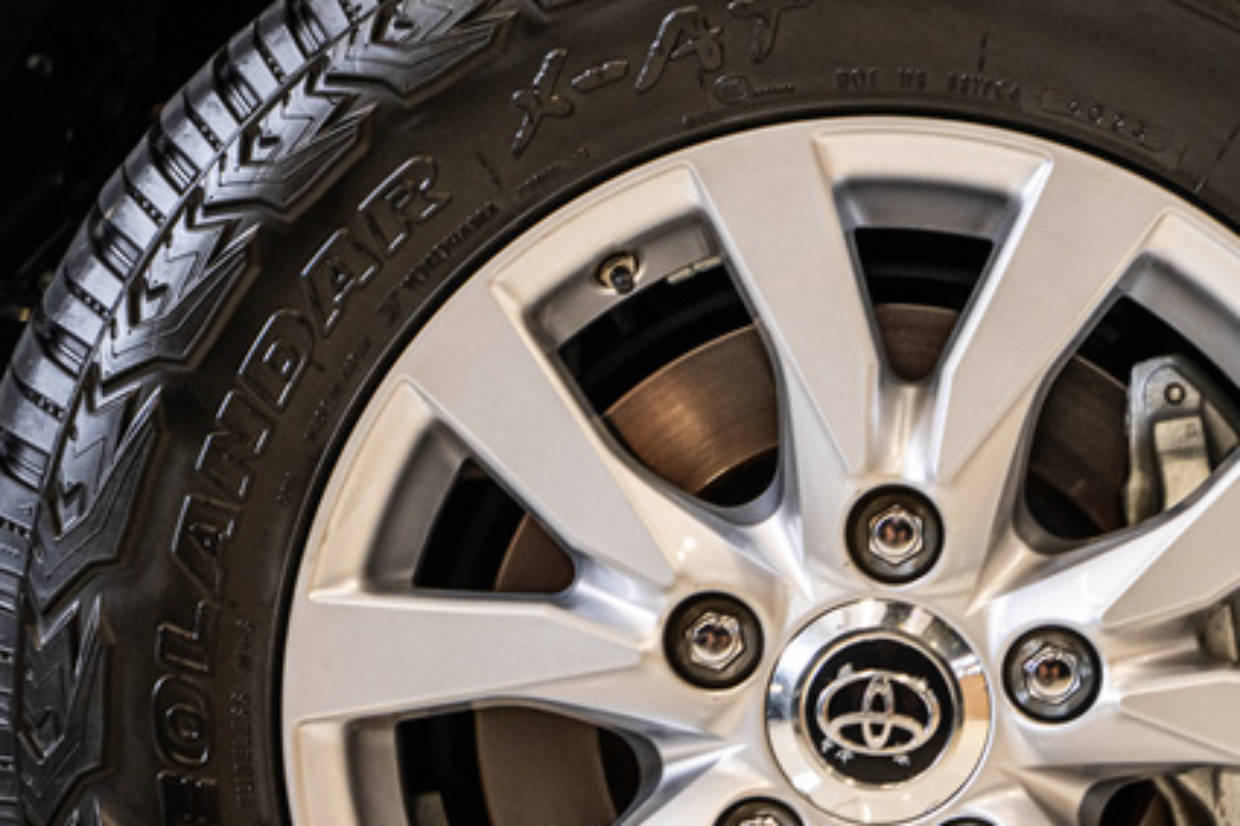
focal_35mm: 159
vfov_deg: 8.6
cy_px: 665
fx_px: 5474
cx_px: 874
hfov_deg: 12.9
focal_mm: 66
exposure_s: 1/125
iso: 800
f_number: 4
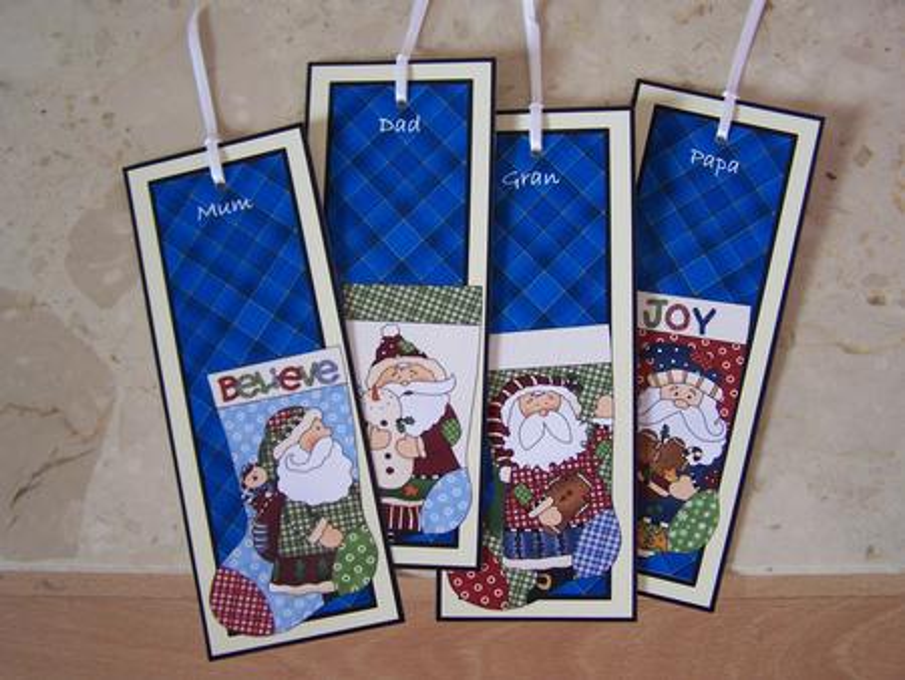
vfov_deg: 37.8
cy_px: 340
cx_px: 452
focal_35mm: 38
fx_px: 994
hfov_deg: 49.0
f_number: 2.8
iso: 140
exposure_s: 1/15
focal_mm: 6.3
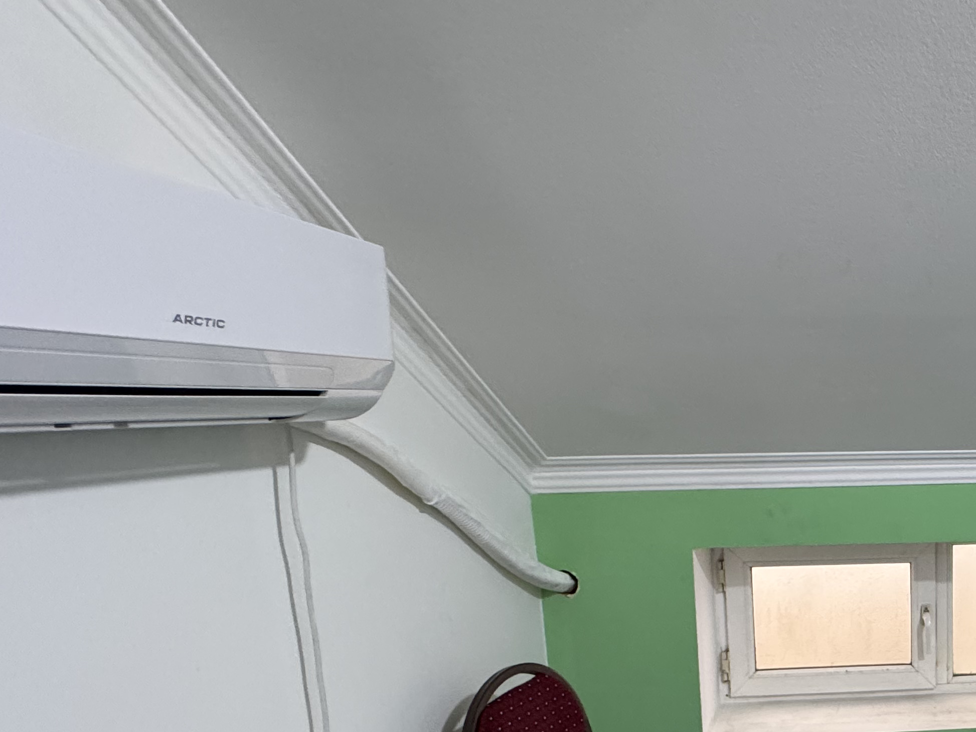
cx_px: 954
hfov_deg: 50.9
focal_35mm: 29
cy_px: 528
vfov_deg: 46.9
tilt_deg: -7.5
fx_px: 818
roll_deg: +0.1
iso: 320
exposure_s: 1/70
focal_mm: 2.22
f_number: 2.2
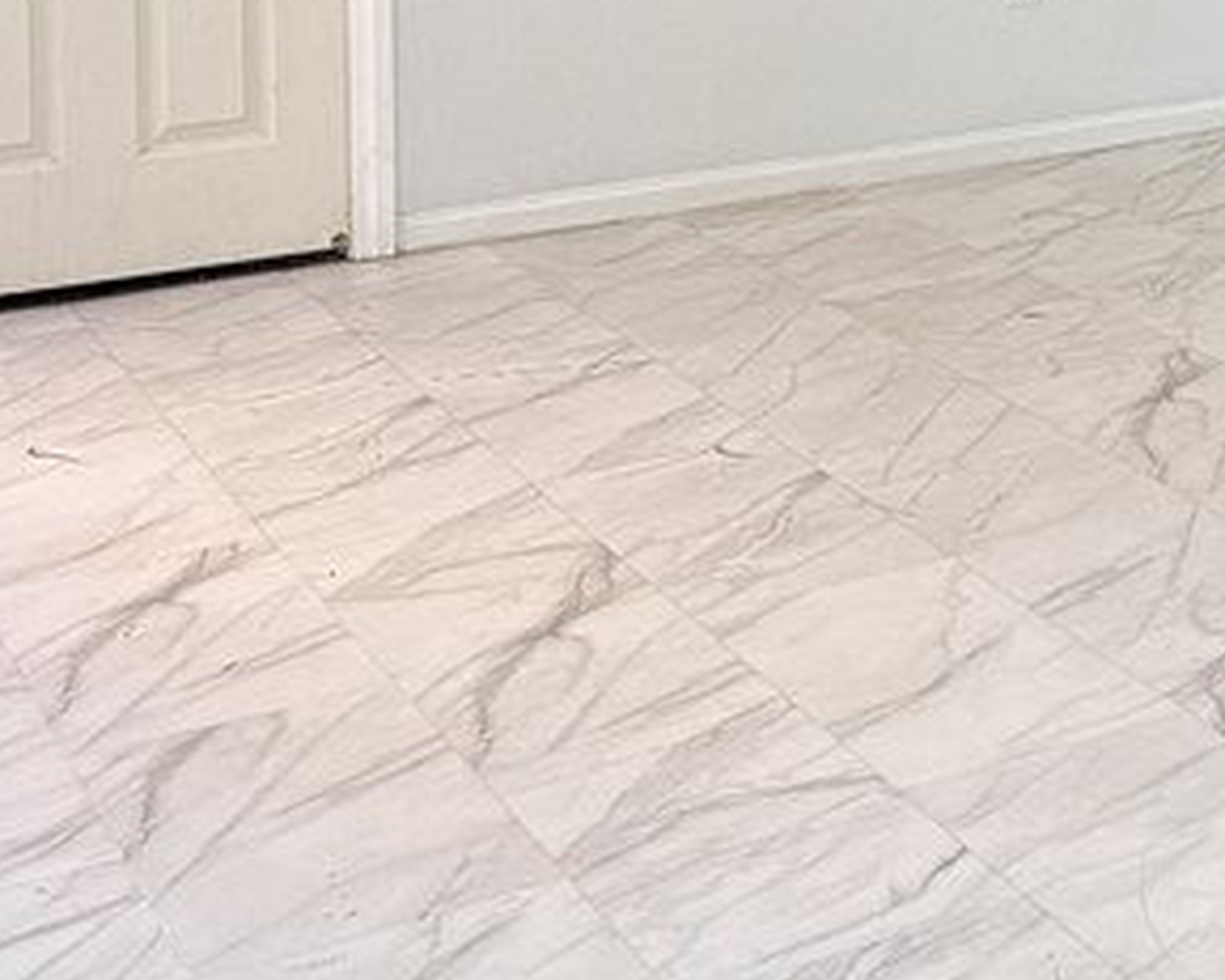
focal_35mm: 83
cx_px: 1882
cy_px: -437
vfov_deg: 16.9
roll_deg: -0.1
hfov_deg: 19.7
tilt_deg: -1.1
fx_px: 3008
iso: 200
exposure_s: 1/103
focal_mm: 6.76
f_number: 1.78
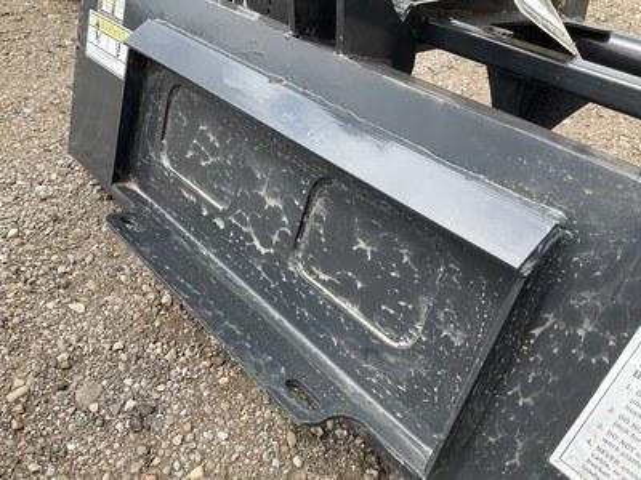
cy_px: 240
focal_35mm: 29
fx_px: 537
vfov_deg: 48.2
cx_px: 320
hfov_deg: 61.7
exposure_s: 1/620
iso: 25
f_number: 1.8
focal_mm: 3
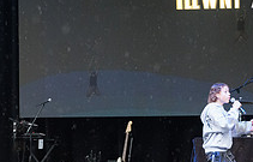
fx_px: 1388
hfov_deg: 10.4
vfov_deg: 6.6
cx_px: 191
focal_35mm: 200
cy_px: 173
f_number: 4.5
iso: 2000
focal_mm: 62
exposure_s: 1/400
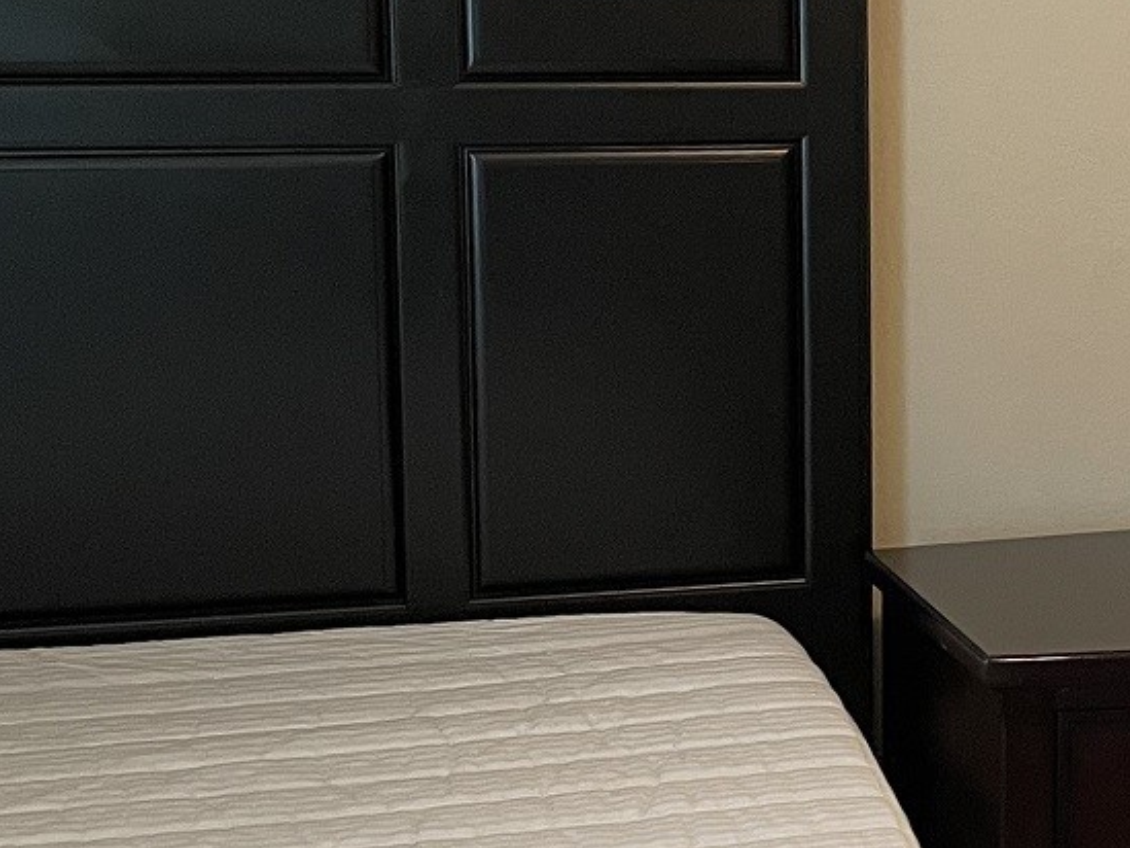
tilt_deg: -7.5
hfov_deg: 18.6
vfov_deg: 15.2
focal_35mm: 97
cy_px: 338
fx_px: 3167
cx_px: 1527
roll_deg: -0.7
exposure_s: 1/60
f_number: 1.6
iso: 160
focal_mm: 4.2
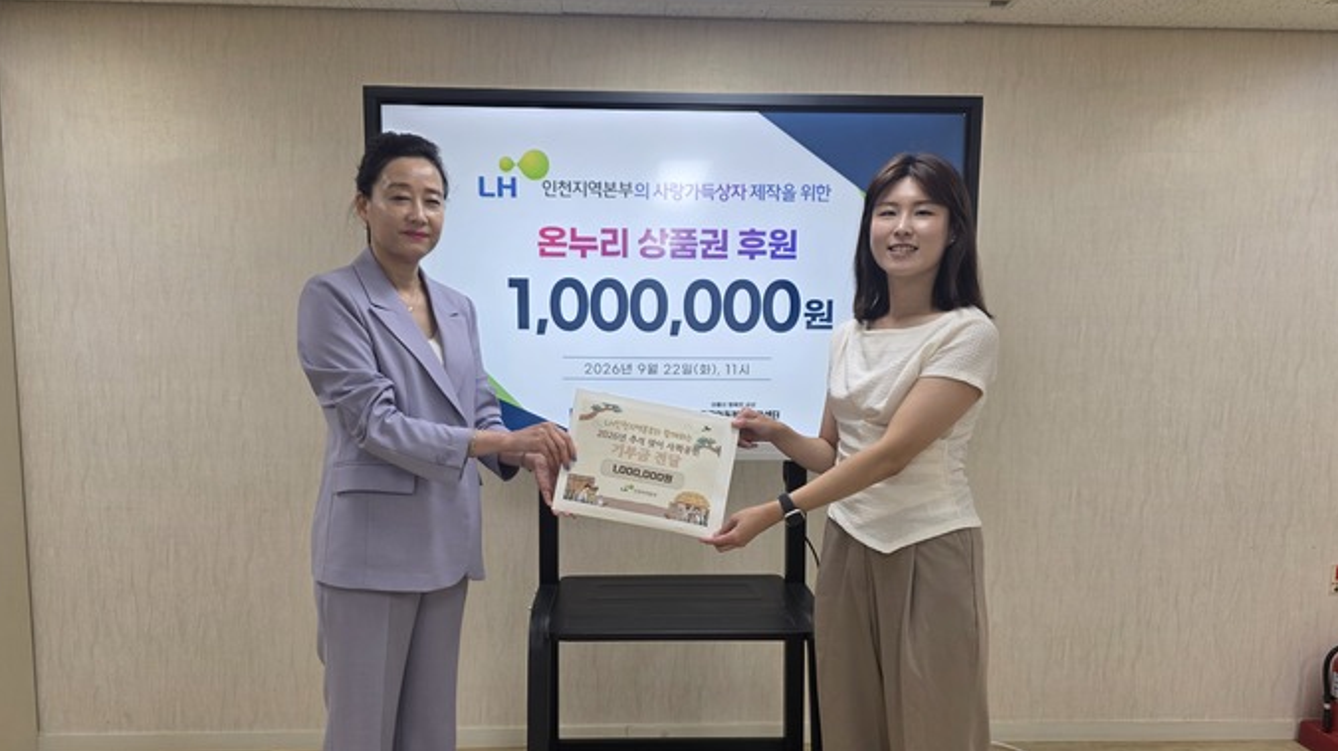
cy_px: 451
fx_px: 922
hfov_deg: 71.9
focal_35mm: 26
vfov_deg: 44.1
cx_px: 662
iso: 50
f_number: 1.7
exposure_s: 1/120
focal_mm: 6.3
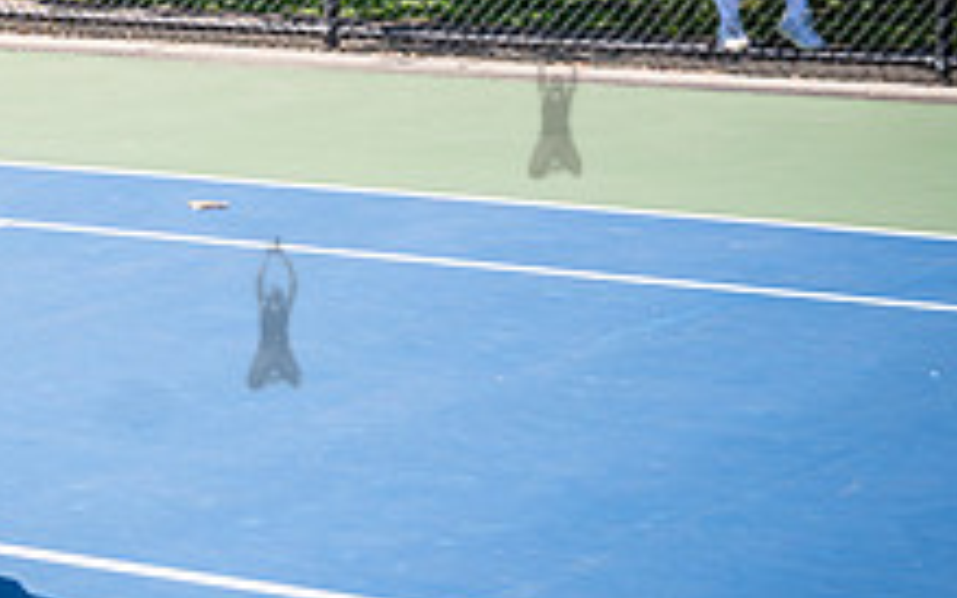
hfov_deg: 12.7
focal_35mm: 157
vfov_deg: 8.3
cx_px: -428
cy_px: -15
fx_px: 4096
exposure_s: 1/400
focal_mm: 44
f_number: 4
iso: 100
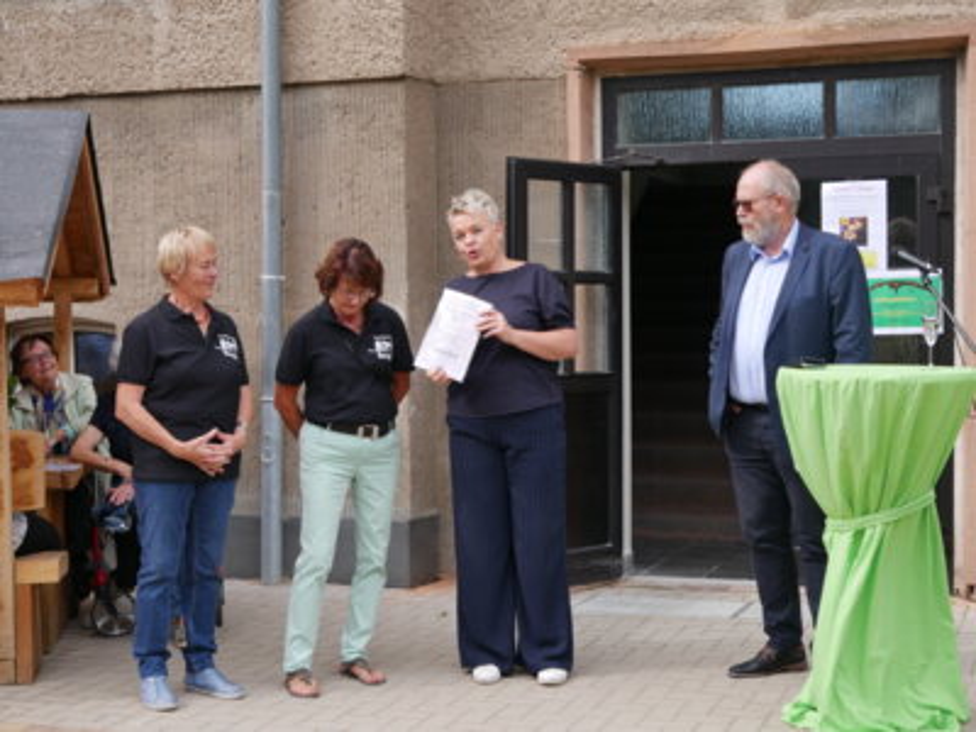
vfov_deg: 23.7
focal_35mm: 62
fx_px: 1748
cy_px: 366
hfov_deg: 31.2
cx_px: 488
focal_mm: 31
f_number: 6.3
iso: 200
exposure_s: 1/200
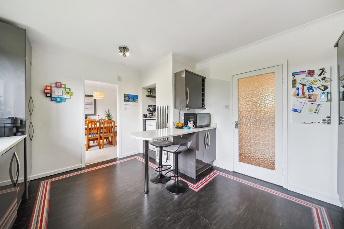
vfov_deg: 90.0
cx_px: 172
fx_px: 115
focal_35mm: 12
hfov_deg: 112.6
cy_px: 114
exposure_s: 1/50
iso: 640
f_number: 5
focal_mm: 12
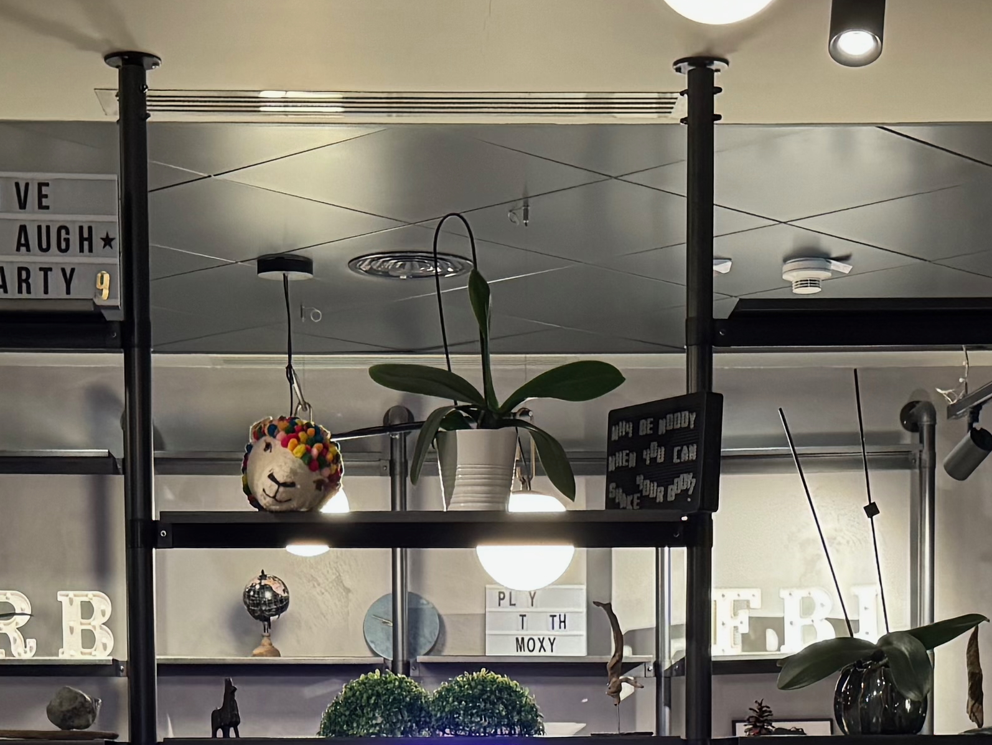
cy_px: 869
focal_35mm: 86
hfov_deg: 22.8
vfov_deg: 16.5
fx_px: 2465
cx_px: 489
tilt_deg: -2.5
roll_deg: +0.4
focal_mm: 6.86
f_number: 1.78
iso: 640
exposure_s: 1/50
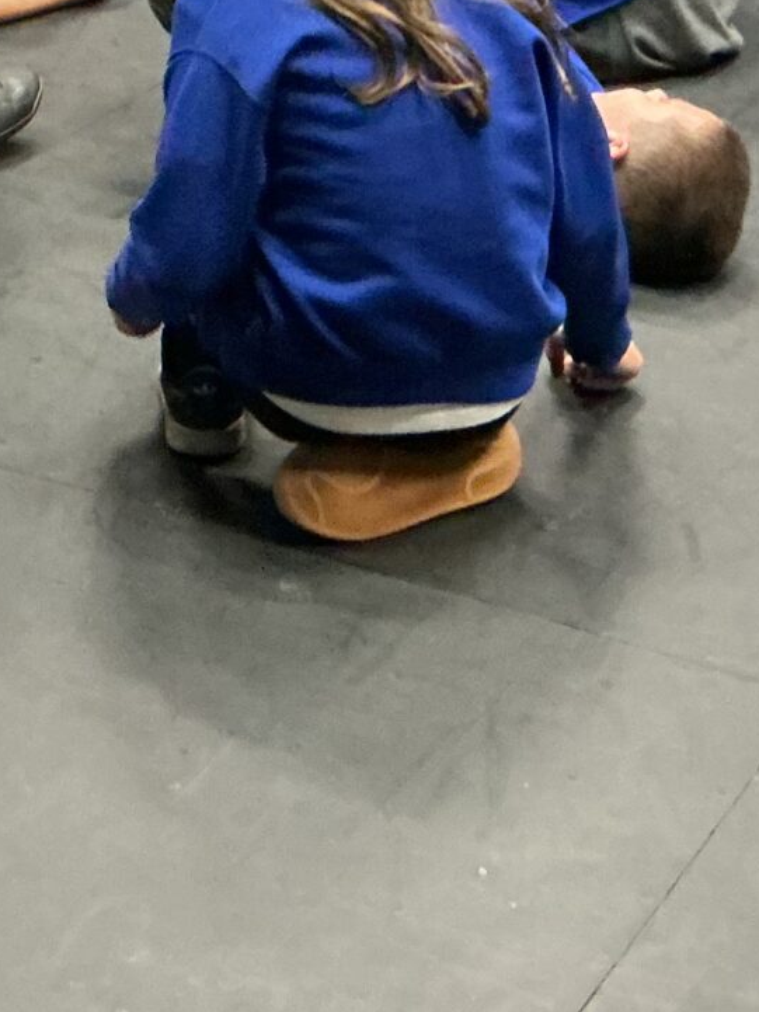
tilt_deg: -11.7
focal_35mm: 103
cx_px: 250
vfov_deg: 17.8
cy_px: -331
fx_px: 3010
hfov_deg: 14.3
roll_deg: +1.2
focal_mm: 3
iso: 400
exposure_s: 1/30
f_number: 1.8
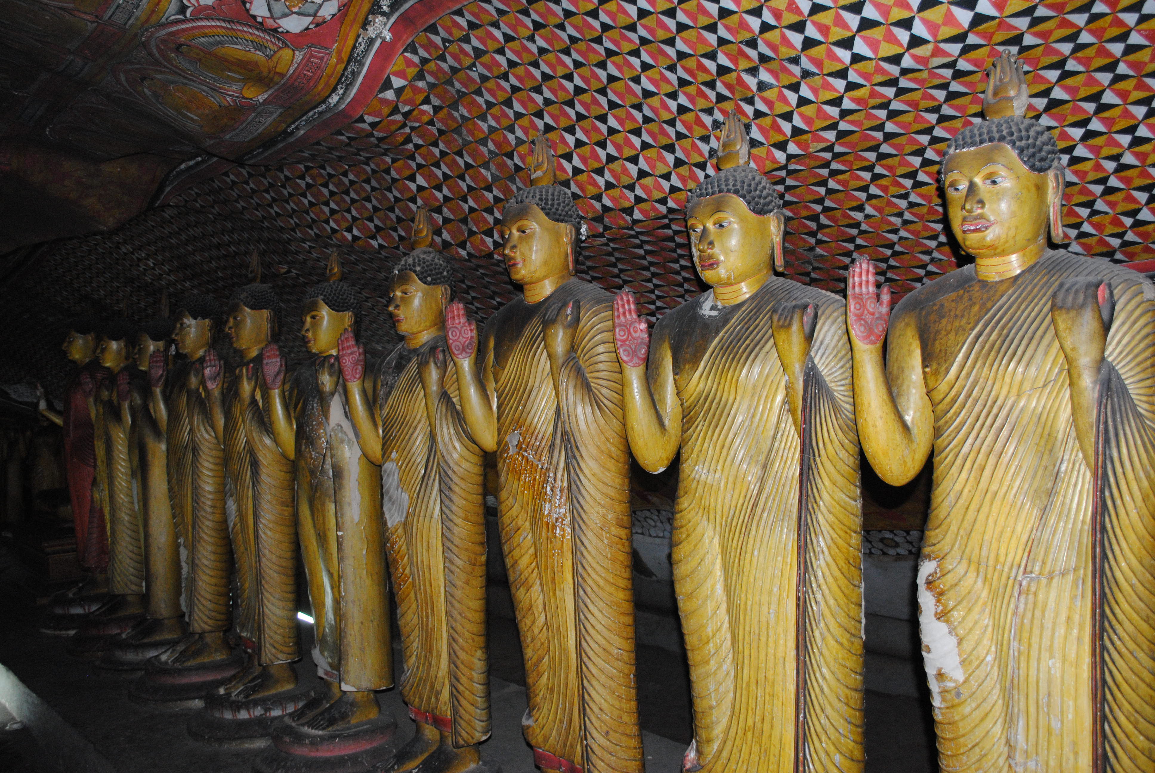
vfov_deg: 40.1
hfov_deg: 57.2
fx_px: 1060
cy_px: 386
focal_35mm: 33
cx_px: 578
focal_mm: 22
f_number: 5
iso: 800
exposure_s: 1/60
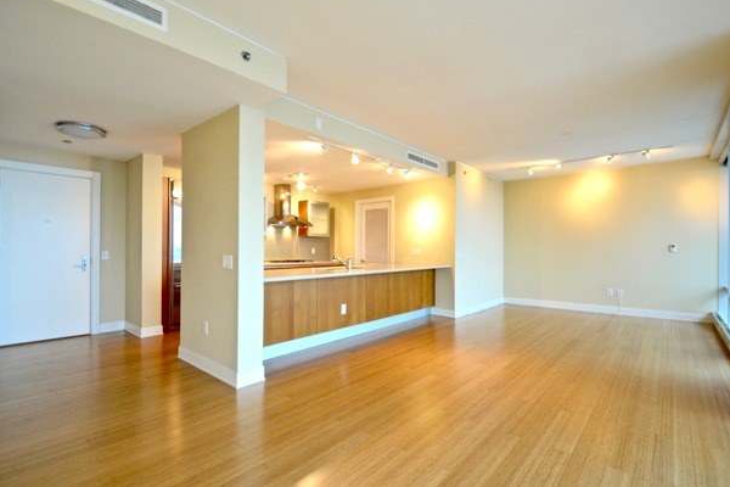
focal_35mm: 16
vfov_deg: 73.7
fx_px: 324
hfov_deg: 96.7
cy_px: 228
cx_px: 369
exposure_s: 1/60
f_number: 3.5
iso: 1000
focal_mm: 10
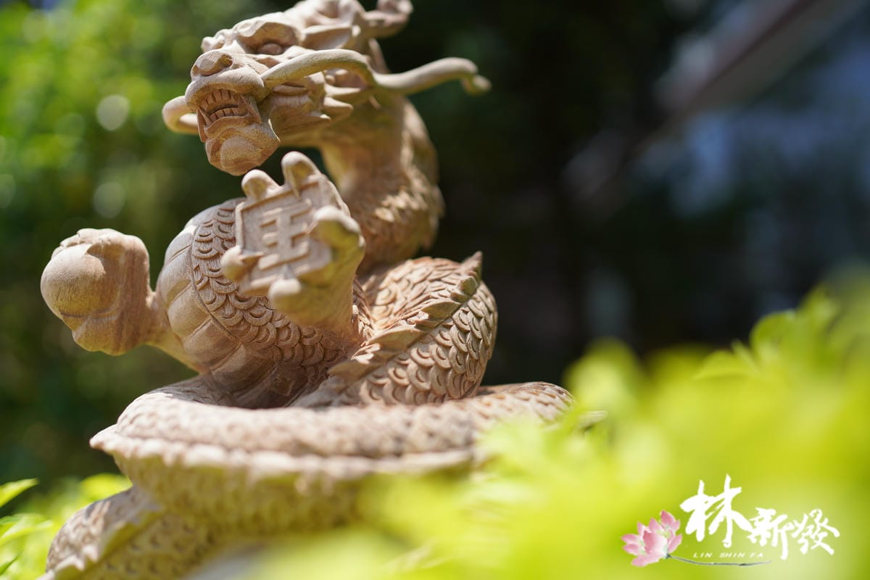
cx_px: 435
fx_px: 846
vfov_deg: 37.9
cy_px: 290
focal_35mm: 35
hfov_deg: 54.4
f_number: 2.5
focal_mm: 35
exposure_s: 1/1000
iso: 100
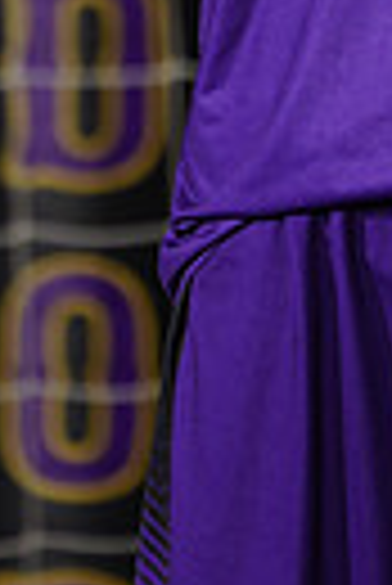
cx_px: 349
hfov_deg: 0.9
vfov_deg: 1.3
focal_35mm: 1612
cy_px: -333
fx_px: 26257
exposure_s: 1/200
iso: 200
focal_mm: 361
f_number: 7.1
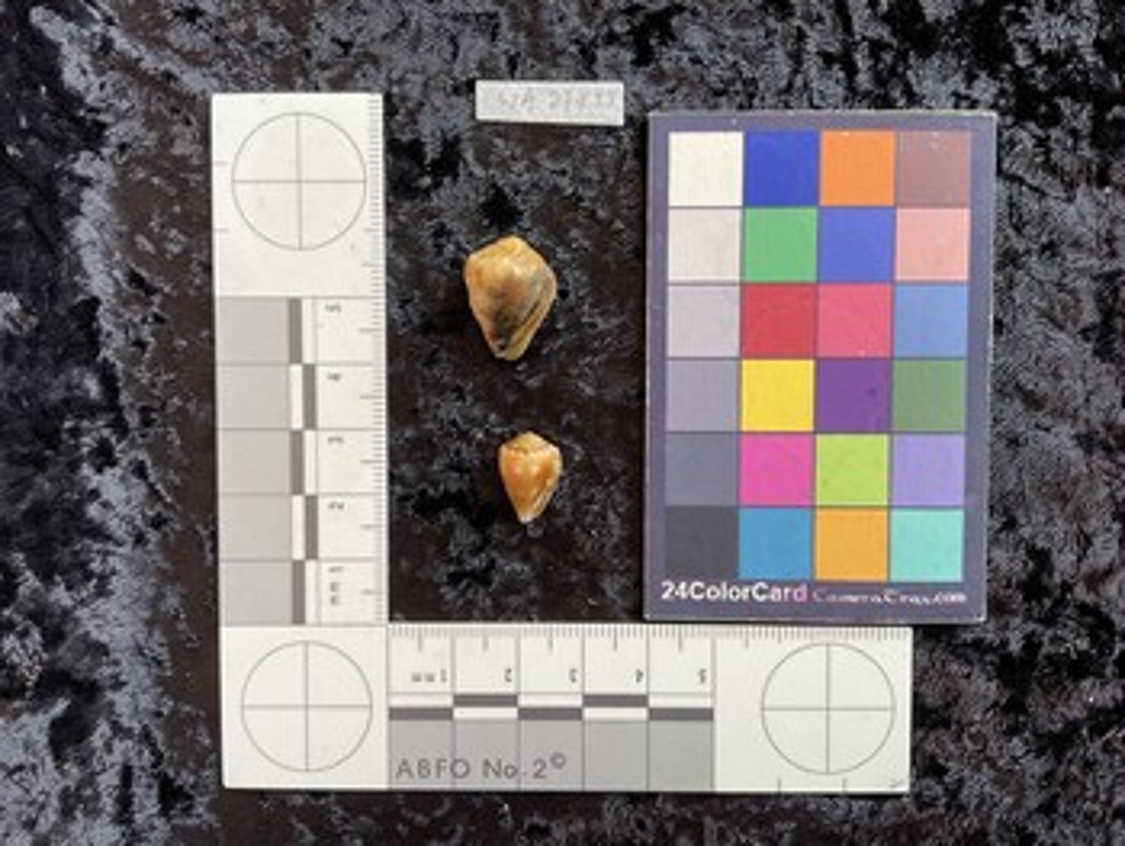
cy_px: 423
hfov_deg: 61.6
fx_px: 943
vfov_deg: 48.3
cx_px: 562
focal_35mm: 29
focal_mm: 3
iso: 50
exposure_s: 1/120
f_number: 1.8
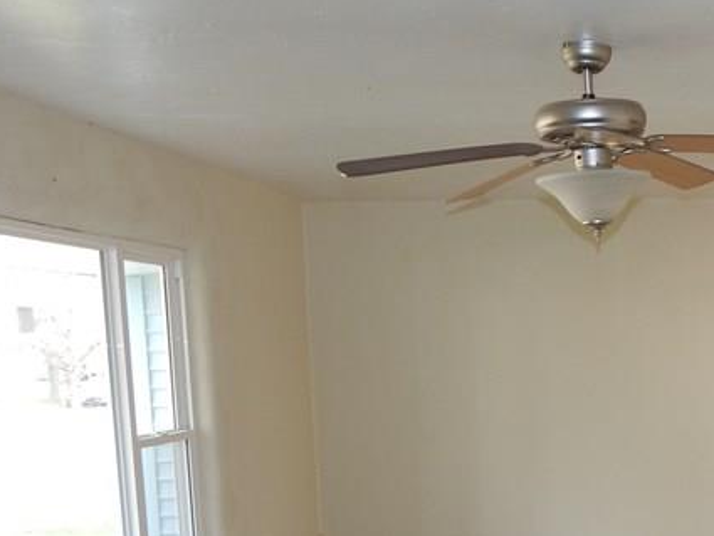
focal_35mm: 53
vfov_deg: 26.4
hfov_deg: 33.9
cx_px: 664
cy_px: 504
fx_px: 1094
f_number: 3
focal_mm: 4
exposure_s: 1/40
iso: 125
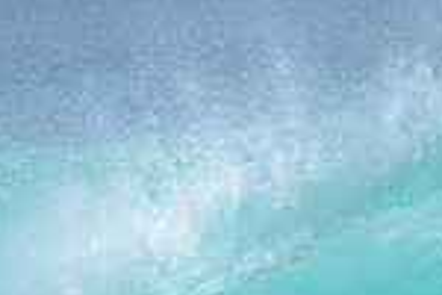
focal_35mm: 3099
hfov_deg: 0.7
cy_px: 403
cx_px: 324
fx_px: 38046
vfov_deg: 0.4
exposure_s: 1/2000
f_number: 6.3
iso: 160
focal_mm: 800
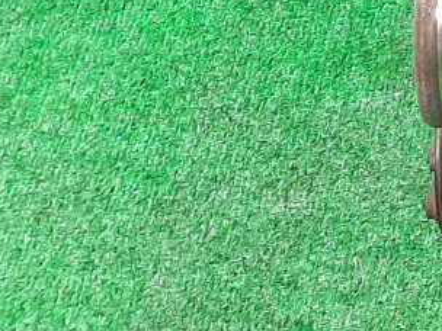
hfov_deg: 13.4
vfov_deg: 11.3
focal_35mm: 123
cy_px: -253
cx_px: 931
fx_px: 1571
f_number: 1.7
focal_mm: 3.93
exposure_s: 1/50
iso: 240
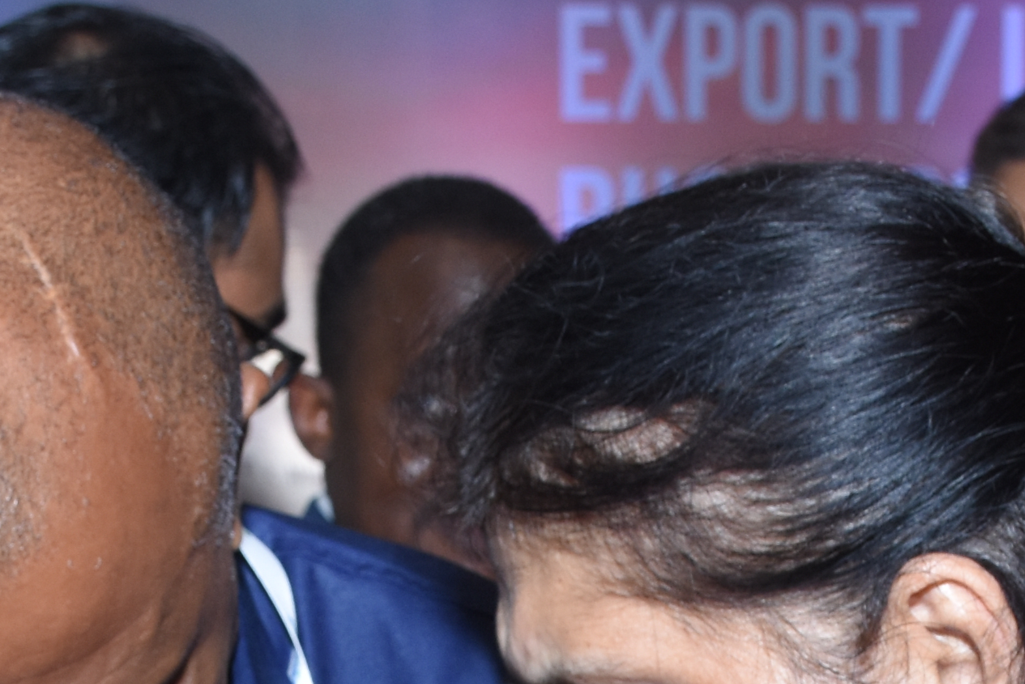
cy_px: 1110
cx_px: 638
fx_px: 3756
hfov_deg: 15.5
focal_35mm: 132
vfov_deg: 10.0
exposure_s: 1/160
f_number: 5.6
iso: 500
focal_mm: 23
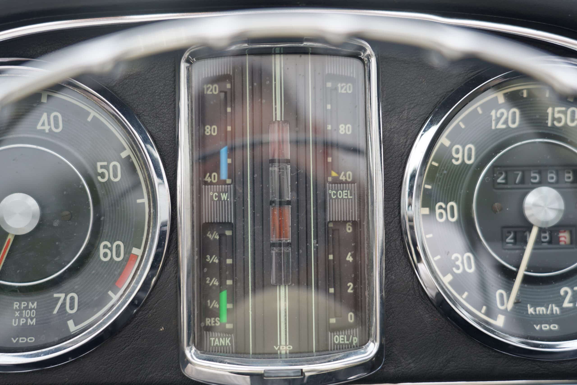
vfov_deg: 27.5
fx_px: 785
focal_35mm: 49
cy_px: 192
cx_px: 288
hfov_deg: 40.3
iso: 100
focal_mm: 49
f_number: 4.5
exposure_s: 1/80
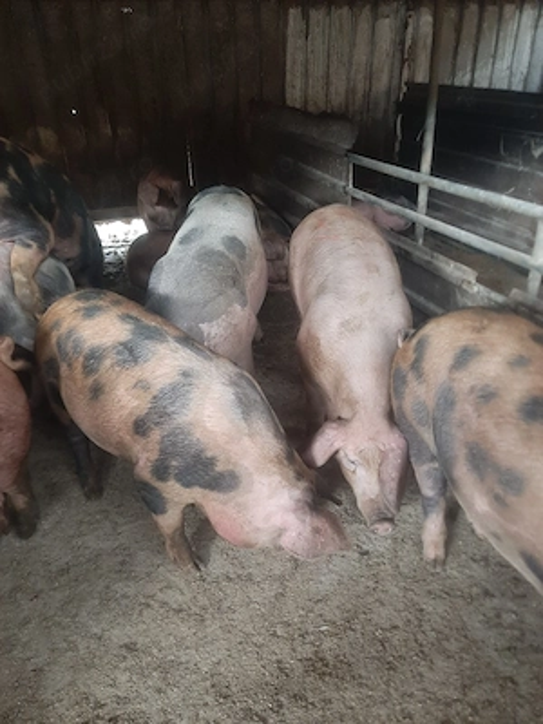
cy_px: 362
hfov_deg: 53.1
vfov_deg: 67.3
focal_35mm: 26
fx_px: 544
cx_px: 272
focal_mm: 3.93
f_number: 1.7
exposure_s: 1/24
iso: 200
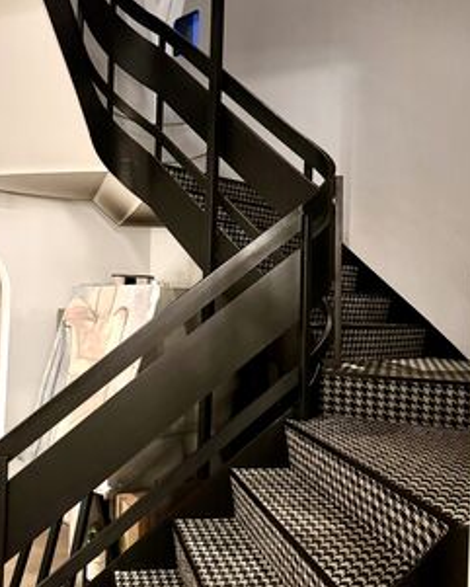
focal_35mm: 35
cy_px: 279
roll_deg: -1.8
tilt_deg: +2.4
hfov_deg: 42.0
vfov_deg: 51.5
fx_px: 608
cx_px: 183
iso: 1000
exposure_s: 1/25
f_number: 1.78
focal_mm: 6.86
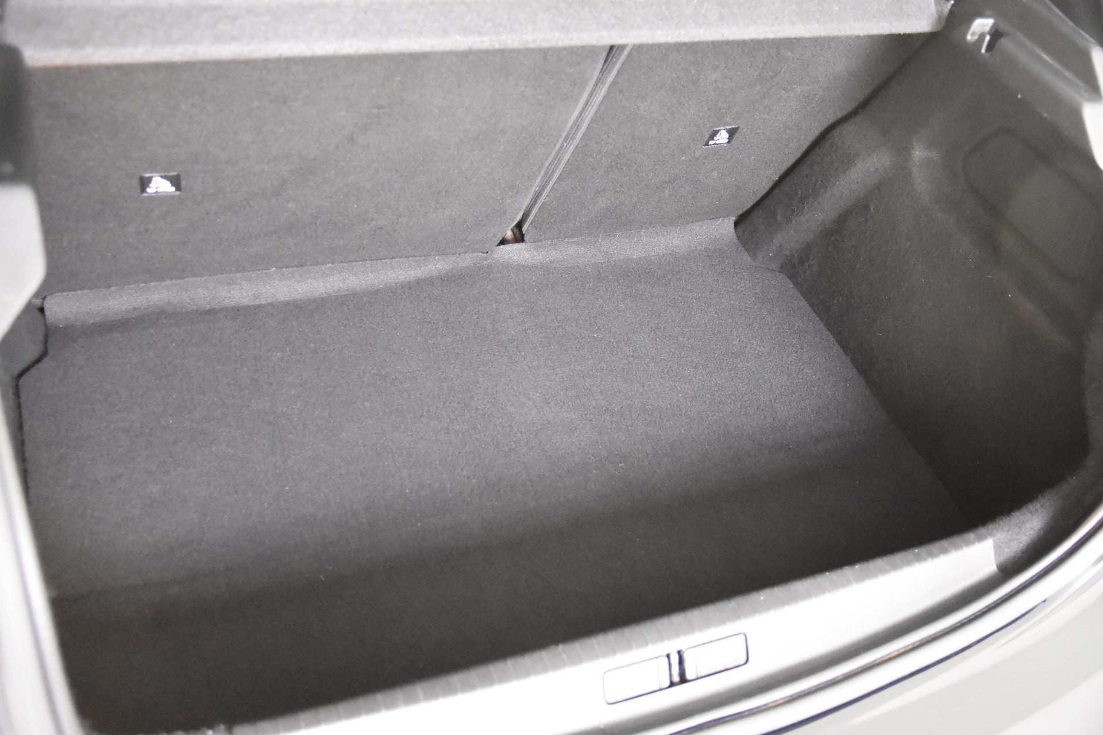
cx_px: 552
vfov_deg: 36.9
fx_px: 1103
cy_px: 368
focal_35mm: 36
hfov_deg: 53.1
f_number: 3
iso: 10000
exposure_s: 1/40
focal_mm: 24
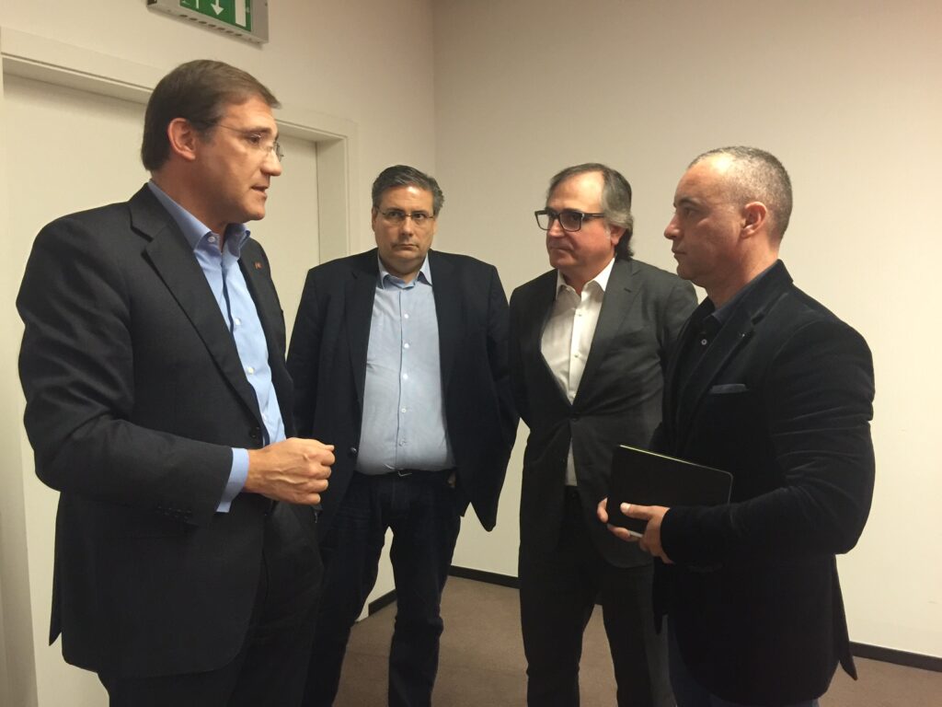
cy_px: 354
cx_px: 471
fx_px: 789
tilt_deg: -3.9
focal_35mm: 29
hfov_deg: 61.7
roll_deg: -0.5
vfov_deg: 48.2
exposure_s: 1/8
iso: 160
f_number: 2.2
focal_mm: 4.15
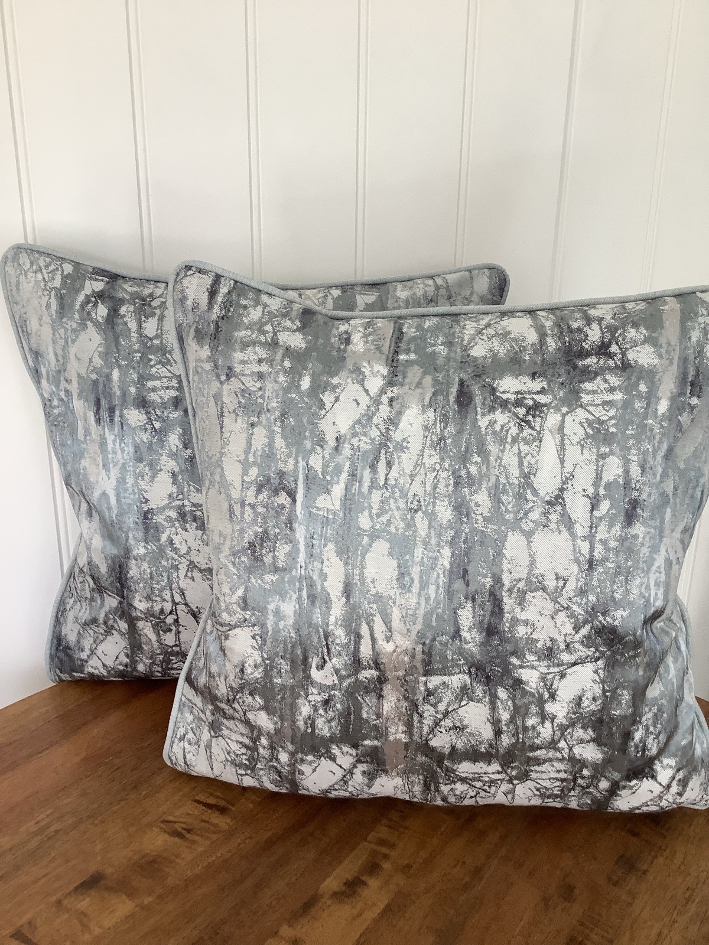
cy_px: 472
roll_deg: -1.3
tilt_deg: -18.1
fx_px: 847
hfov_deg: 45.4
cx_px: 354
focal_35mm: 31
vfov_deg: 58.4
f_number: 2.4
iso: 80
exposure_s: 1/120
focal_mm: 3.3
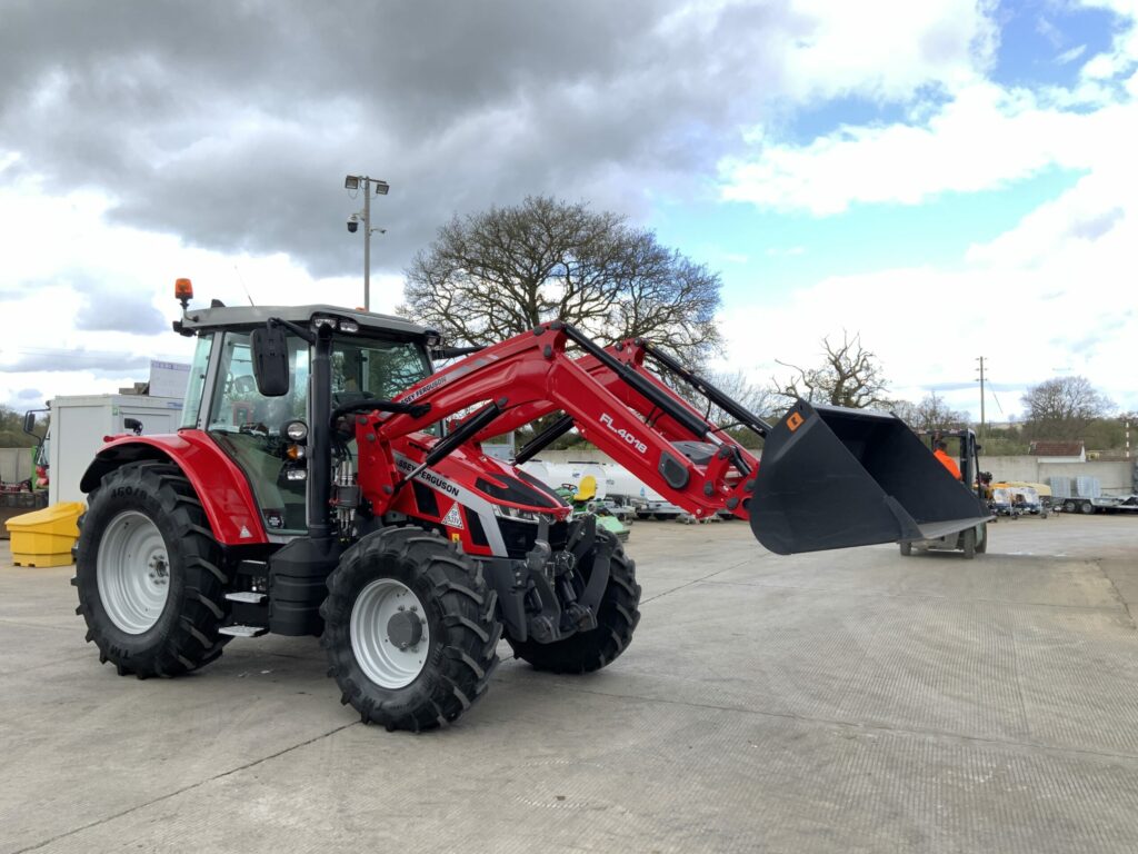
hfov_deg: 61.7
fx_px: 953
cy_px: 427
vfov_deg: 48.2
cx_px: 569
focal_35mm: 29
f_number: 1.8
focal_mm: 3
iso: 16
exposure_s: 1/151
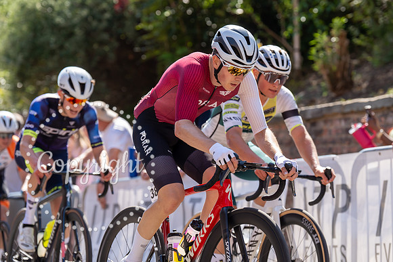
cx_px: 215
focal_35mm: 139
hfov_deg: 14.7
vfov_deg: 9.9
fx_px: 1520
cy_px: 118
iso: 250
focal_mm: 127
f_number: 3.5
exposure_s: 1/1000
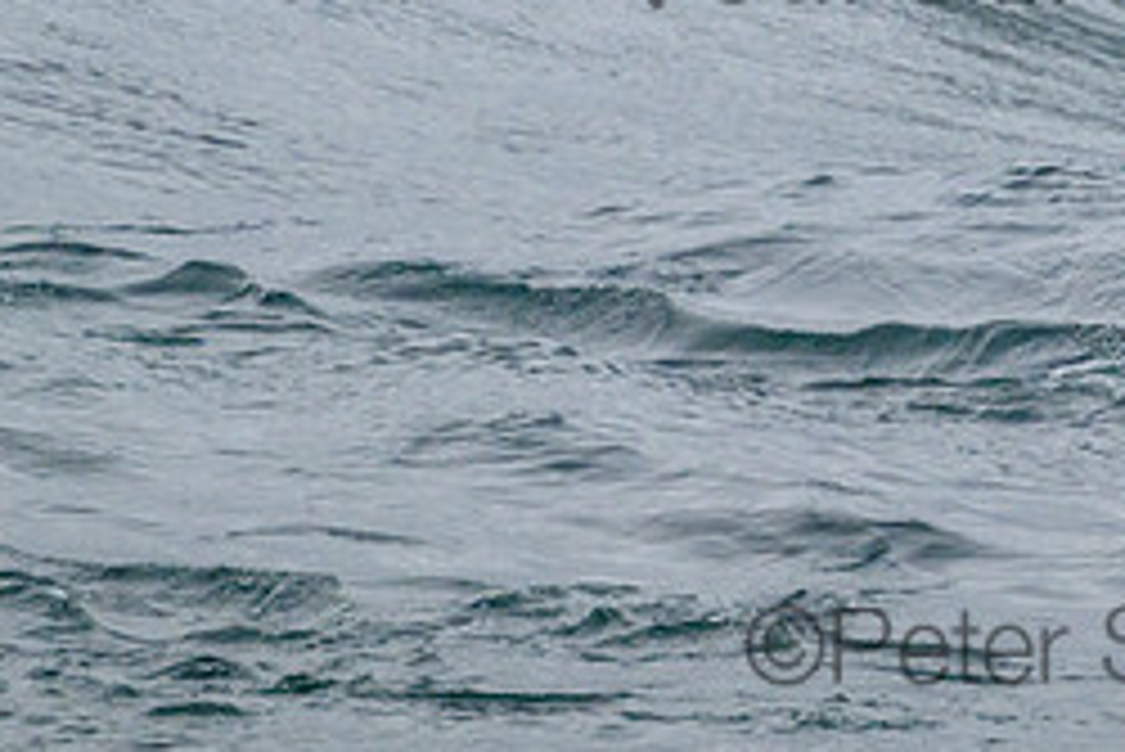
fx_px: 79637
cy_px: -246
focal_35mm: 2547
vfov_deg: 0.5
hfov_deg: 0.8
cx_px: 1206
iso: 1600
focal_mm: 800
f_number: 11
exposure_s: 1/2000
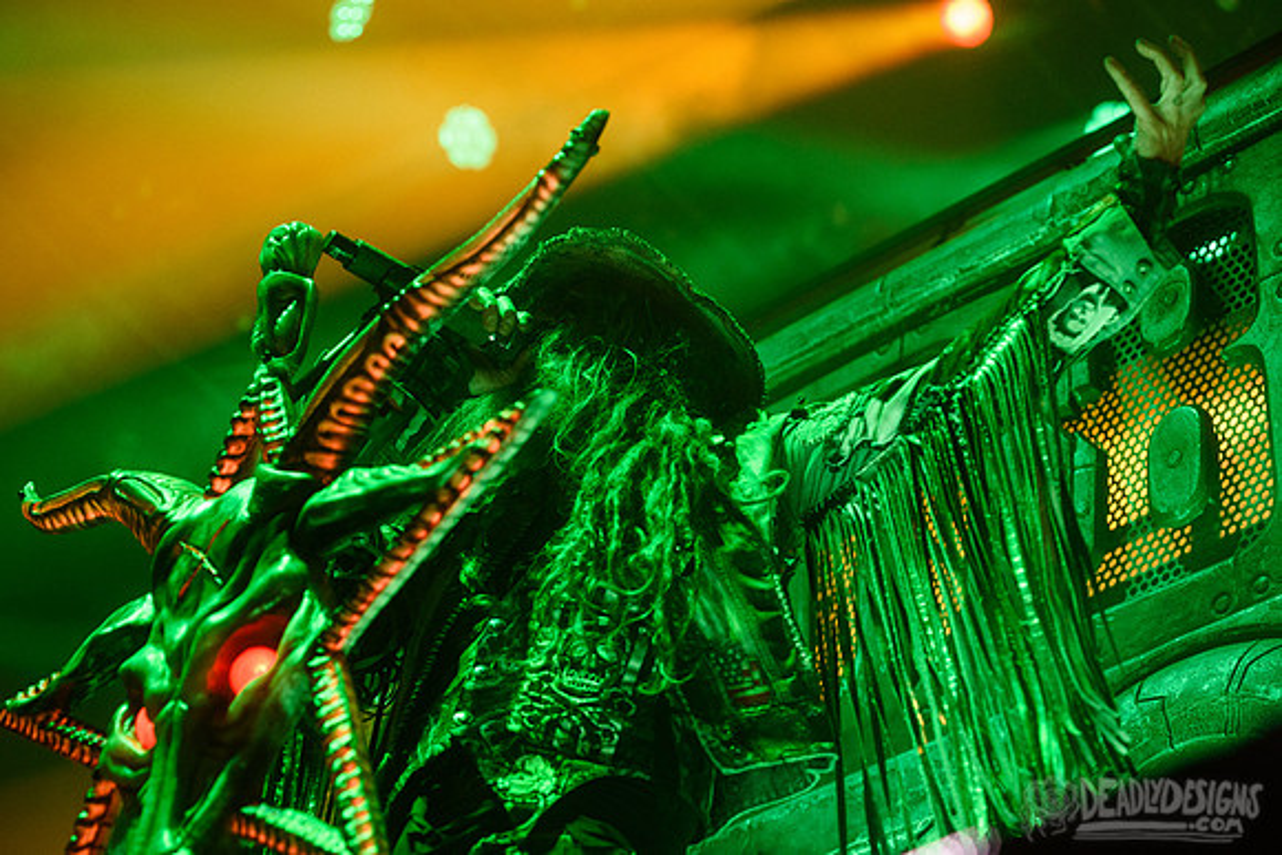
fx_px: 2849
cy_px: 428
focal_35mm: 80
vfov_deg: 17.1
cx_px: 641
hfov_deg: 25.4
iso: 3200
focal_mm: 80
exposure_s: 1/500
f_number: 4
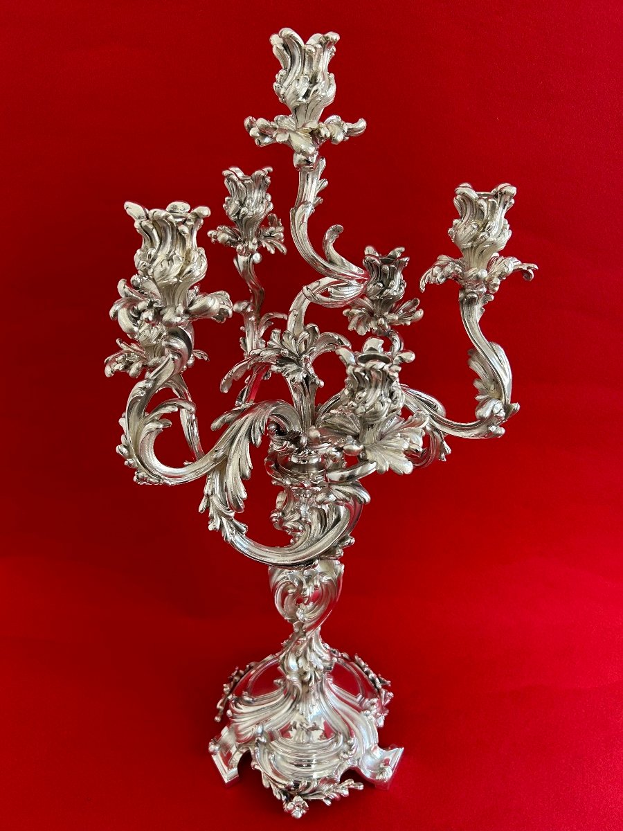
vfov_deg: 67.3
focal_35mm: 26
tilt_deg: -25.4
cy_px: 416
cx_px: 312
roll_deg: -0.1
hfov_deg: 53.1
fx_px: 624
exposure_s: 1/121
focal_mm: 5.7
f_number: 1.5
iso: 100
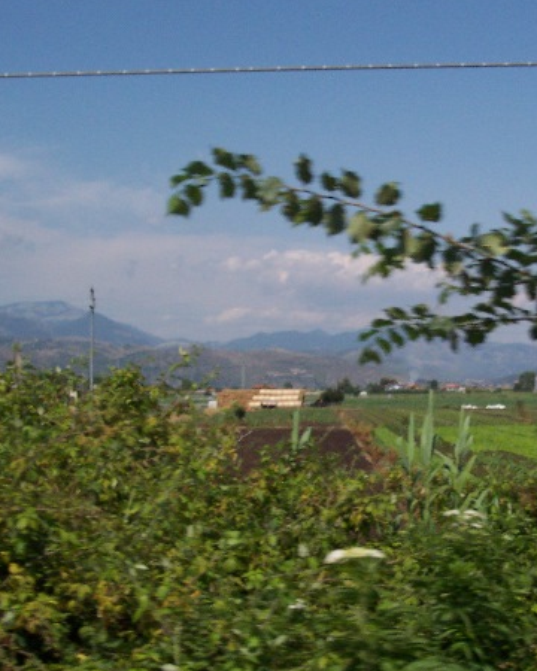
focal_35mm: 66
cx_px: 394
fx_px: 1311
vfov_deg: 28.7
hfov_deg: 22.9
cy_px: 313
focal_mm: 8
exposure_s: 1/1000
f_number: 4.8
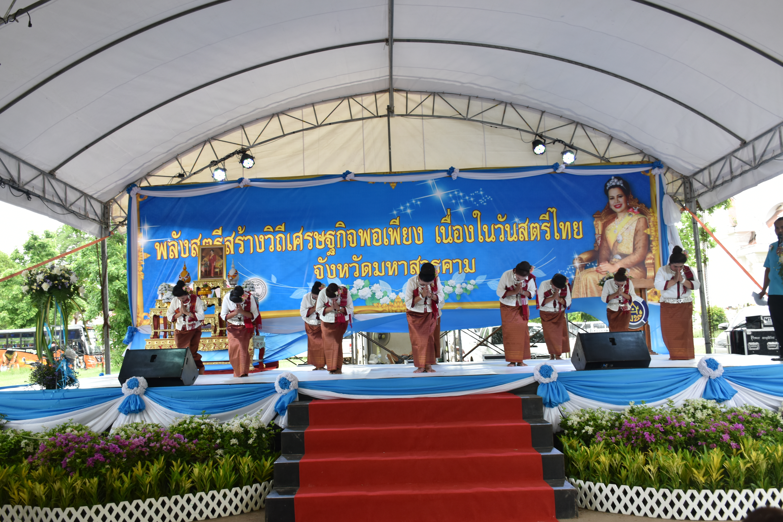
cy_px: 261
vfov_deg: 40.0
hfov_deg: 57.2
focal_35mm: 33
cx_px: 392
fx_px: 718
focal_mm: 22
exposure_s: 1/125
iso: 400
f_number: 5.6
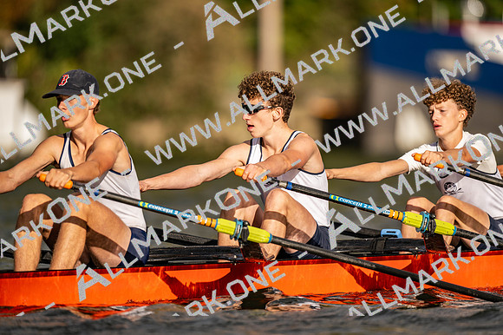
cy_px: 168
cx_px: 252
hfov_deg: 3.4
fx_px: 8380
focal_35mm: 600
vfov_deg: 2.3
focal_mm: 600
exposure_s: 1/2500
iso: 100
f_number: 4
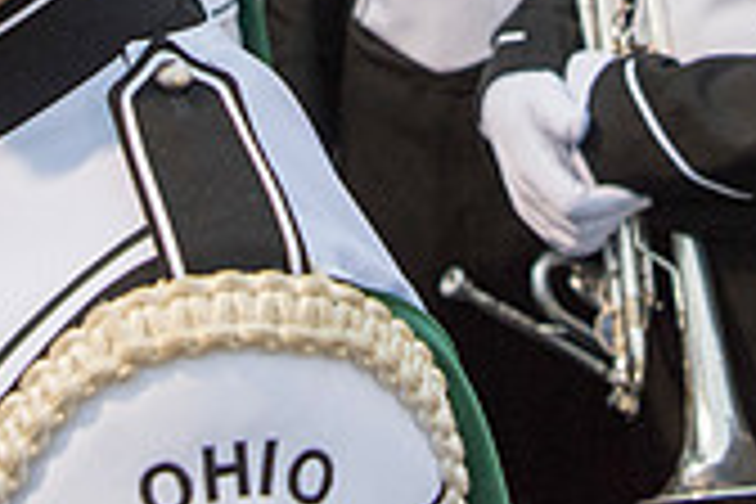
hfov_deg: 24.5
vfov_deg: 14.7
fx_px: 1743
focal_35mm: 83
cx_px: 400
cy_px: -353
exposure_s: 1/800
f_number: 3.2
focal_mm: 24
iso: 2000
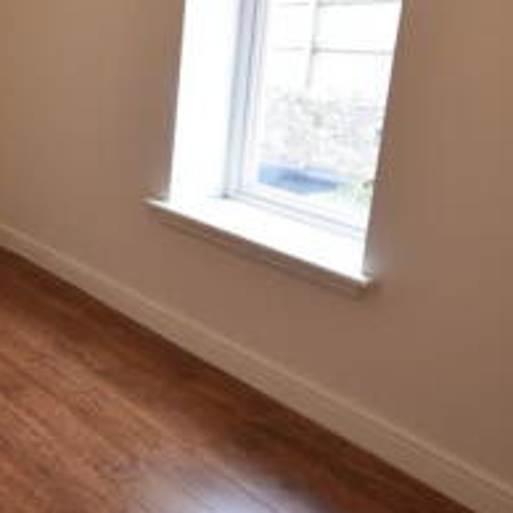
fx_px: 721
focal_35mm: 43
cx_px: -9
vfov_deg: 38.1
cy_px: 126
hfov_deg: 35.2
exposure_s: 1/60
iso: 400
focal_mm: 10
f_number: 4
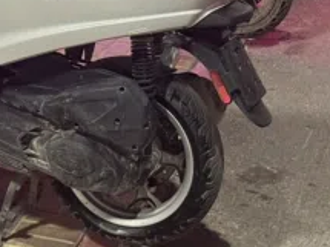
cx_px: -9
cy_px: -91
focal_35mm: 143
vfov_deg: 10.1
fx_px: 1362
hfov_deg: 13.6
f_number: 1.78
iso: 400
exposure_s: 1/33
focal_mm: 6.76
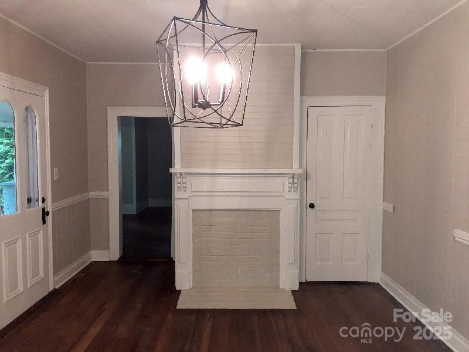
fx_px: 366
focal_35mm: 27
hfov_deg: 65.3
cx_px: 234
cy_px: 176
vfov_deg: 51.4
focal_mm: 3.6
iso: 250
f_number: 1.9
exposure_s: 1/24
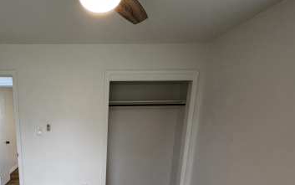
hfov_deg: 63.0
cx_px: 77
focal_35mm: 28
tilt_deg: -15.3
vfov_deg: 39.8
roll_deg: +0.2
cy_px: 181
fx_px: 225
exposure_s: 1/120
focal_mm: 2.22
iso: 250
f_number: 2.2
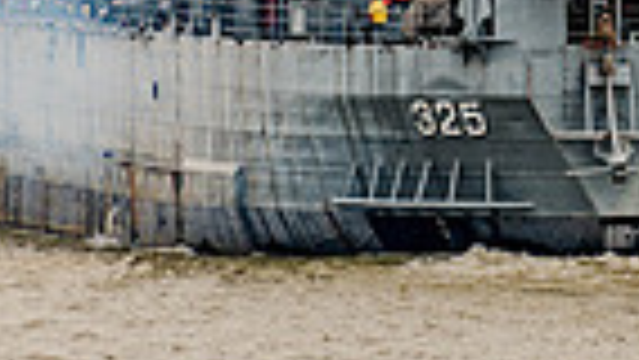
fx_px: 22611
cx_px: 567
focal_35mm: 1334
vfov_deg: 0.9
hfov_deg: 1.6
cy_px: -178
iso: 64
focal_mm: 300
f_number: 8
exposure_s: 1/160
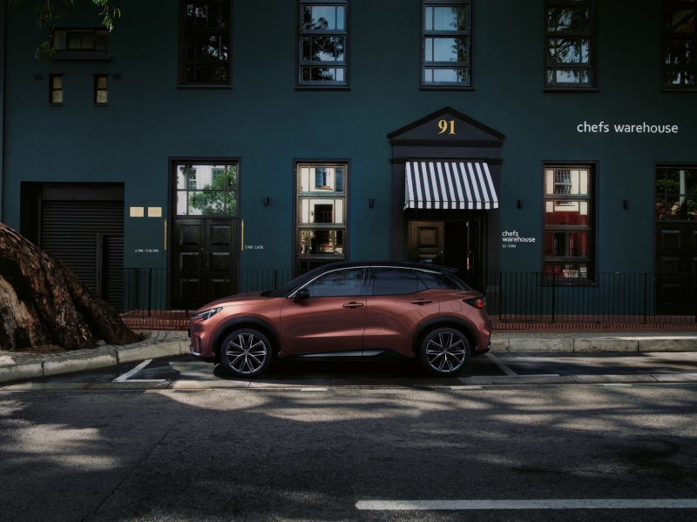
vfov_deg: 45.4
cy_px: 261
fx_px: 624
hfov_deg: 58.4
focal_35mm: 31
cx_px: 348
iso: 400
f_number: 8
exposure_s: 1/160
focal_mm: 39.6
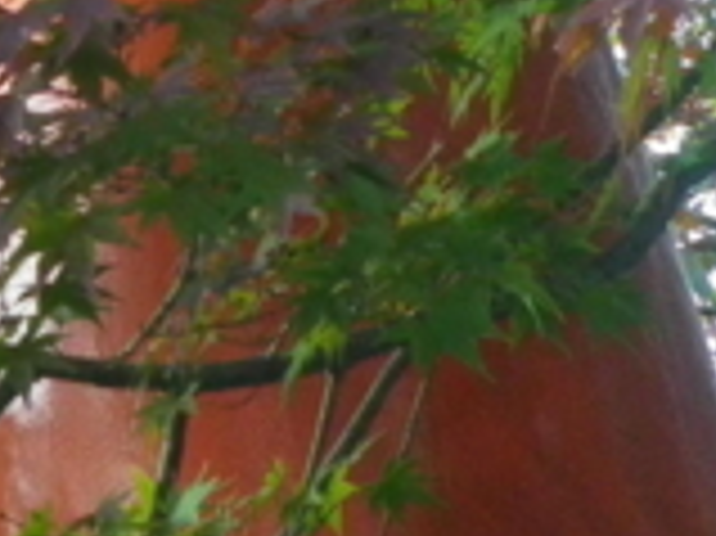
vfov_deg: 8.2
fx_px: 3638
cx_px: -486
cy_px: -315
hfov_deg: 10.7
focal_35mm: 176
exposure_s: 1/60
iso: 160
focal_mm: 6.2
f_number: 3.8
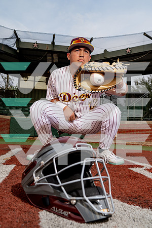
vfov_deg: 54.4
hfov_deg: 37.9
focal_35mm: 35
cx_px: 76
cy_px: 114
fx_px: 222
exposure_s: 1/250
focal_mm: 35
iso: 250
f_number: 5.6
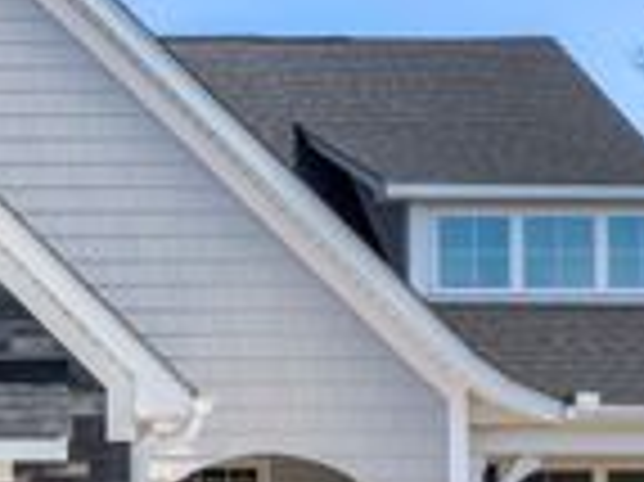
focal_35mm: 84
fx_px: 1561
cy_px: 437
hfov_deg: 22.2
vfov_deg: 17.3
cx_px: -32
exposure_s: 1/80
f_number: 11
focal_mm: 12.29
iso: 100
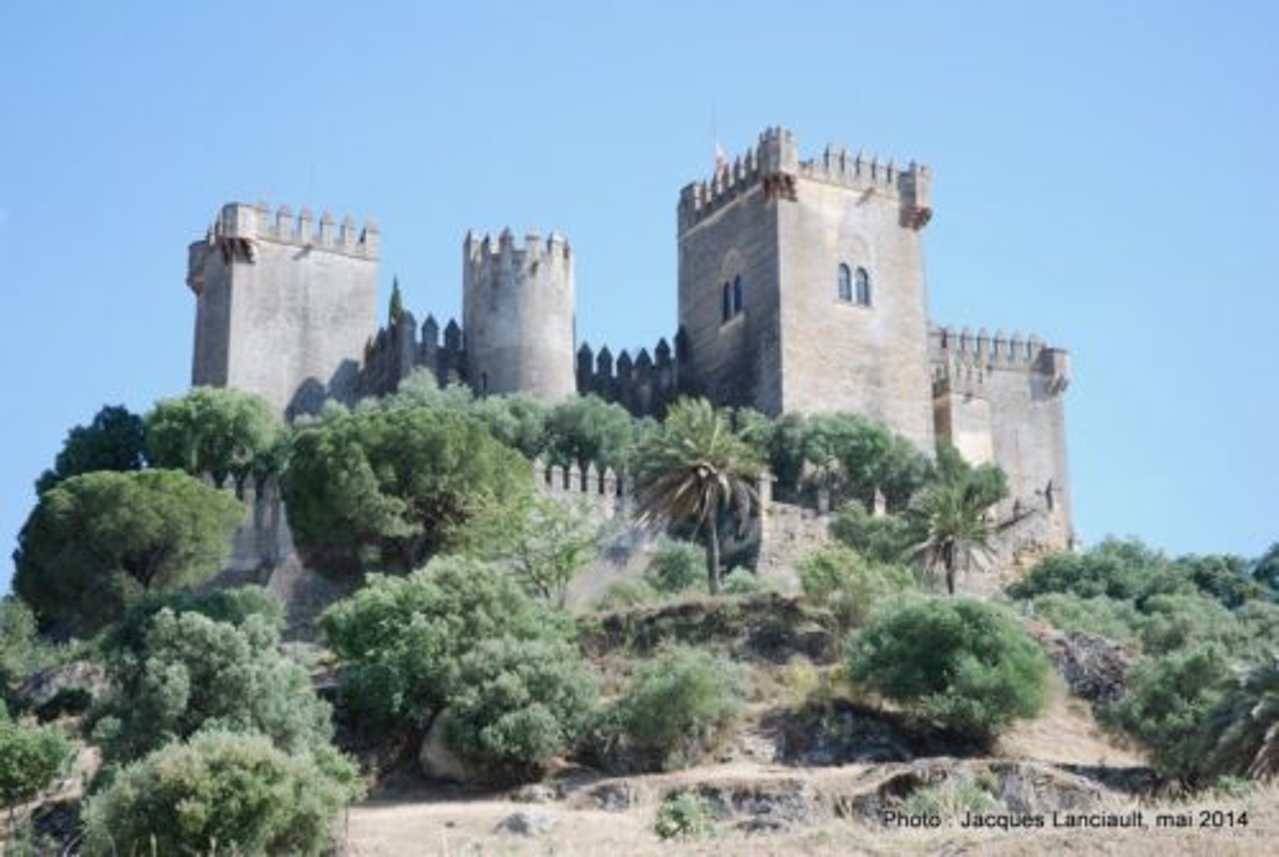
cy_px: 428
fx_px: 2775
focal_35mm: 78
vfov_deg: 17.6
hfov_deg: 26.0
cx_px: 640
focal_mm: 52
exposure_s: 1/160
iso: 100
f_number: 6.3
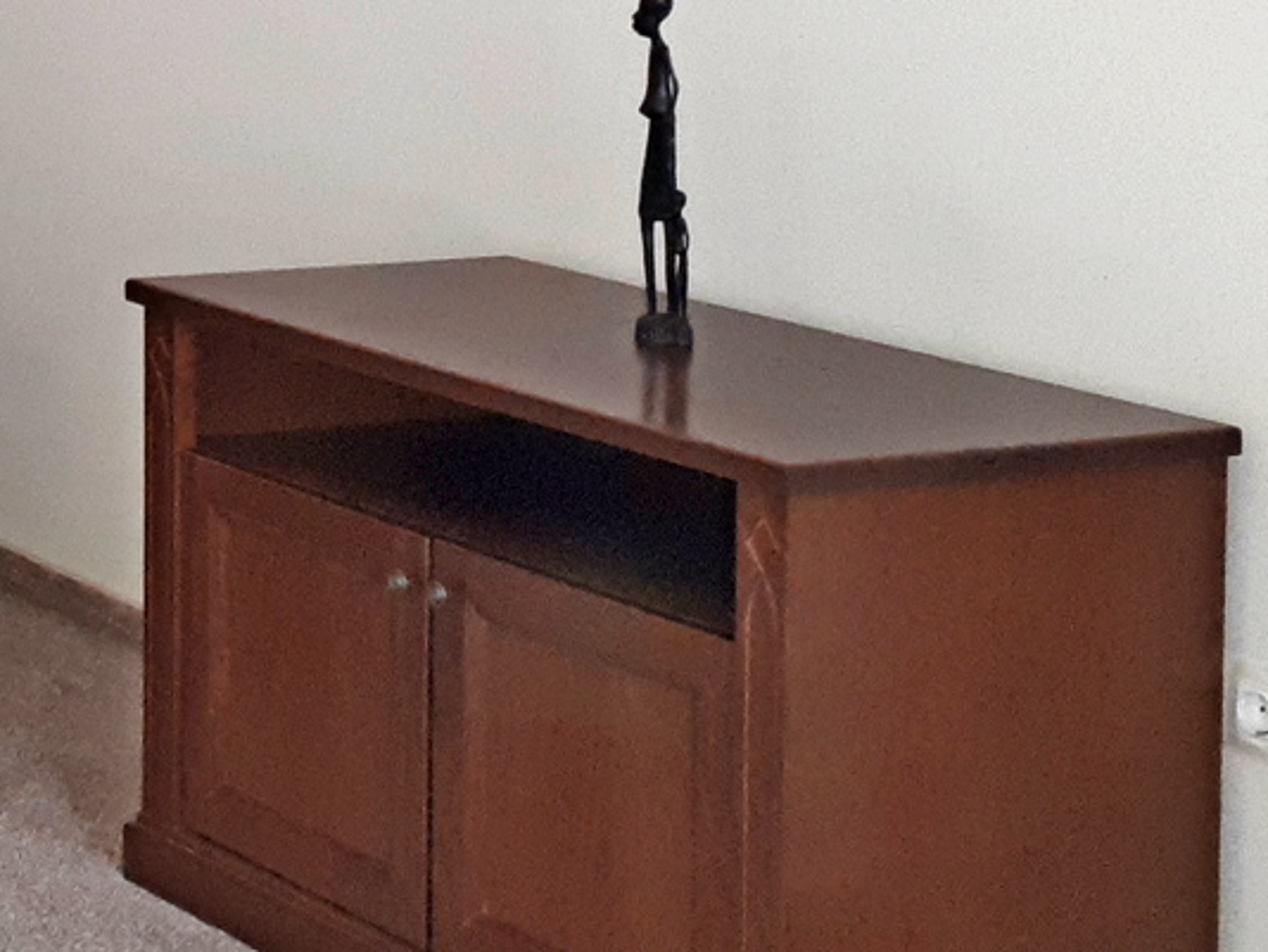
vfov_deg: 14.6
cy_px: -285
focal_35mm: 97
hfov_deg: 17.0
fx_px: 3555
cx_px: -947
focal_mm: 3.6
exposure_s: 1/17
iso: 400
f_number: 1.9
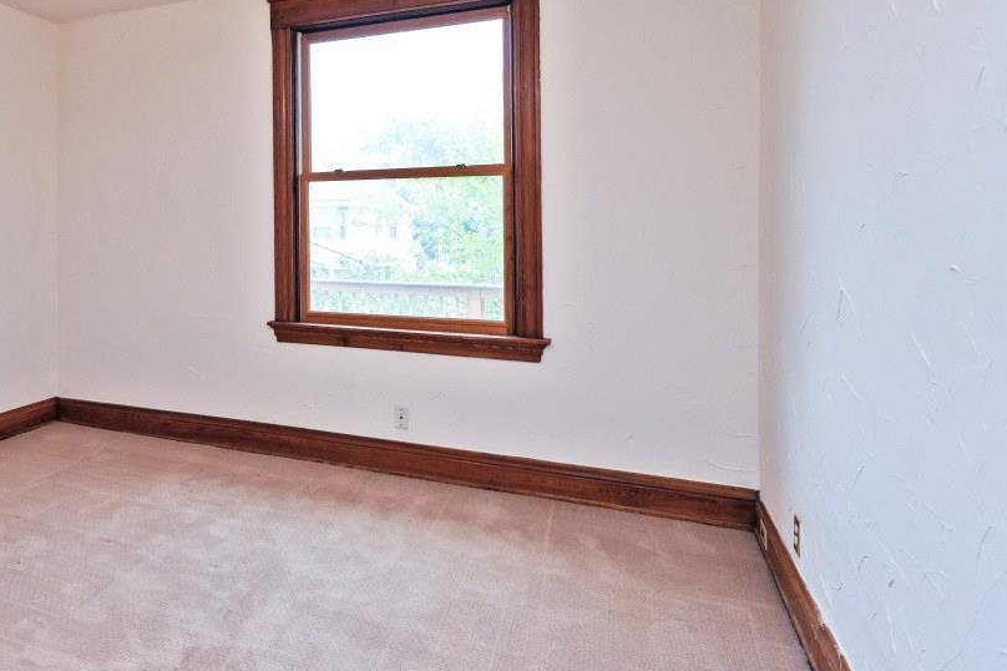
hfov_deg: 64.7
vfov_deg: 48.6
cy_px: 217
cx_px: 236
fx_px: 727
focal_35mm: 26
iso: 200
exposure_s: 1/100
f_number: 5
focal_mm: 14
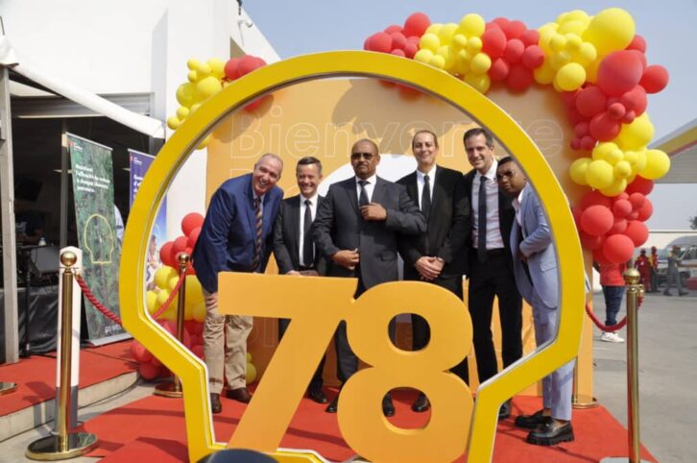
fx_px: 638
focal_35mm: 33
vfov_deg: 39.9
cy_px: 232
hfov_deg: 57.3
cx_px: 348
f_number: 10
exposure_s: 1/400
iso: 200
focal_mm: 22
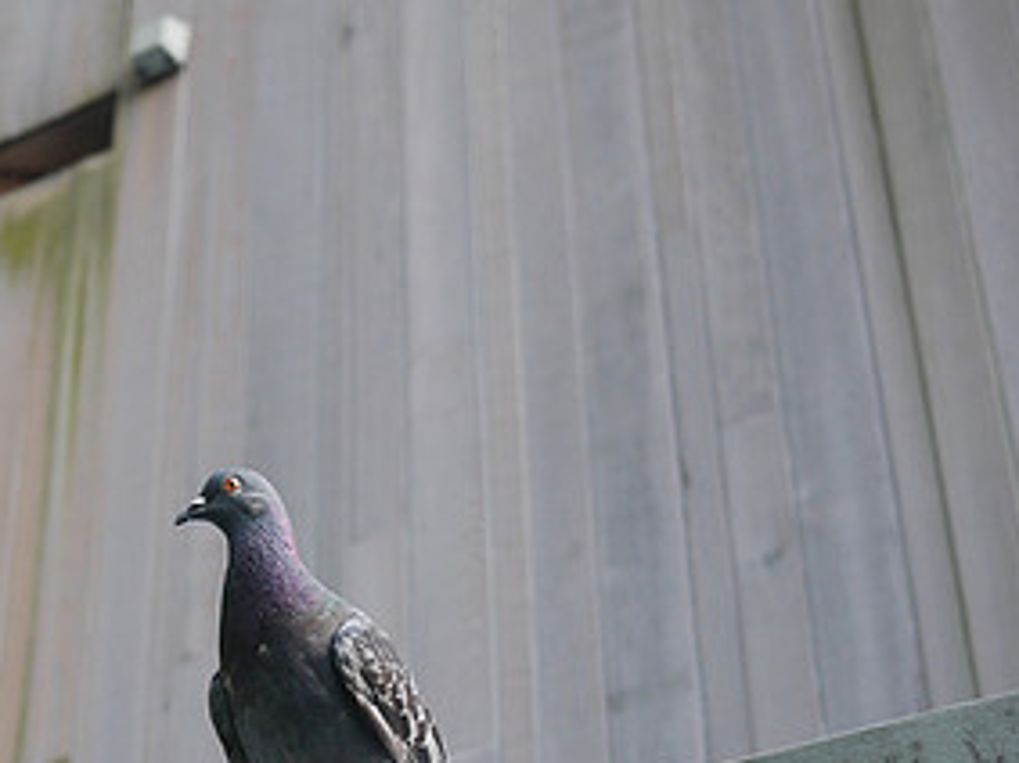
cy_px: 610
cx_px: 292
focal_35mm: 82
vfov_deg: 17.8
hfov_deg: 23.7
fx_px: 2413
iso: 100
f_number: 2.2
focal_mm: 20
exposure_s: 1/125
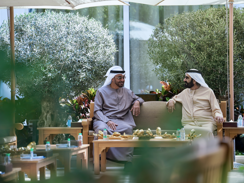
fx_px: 1530
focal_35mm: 217
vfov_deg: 6.8
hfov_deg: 9.1
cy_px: 92
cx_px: 128
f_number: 3.5
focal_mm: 200
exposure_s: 1/250
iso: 100
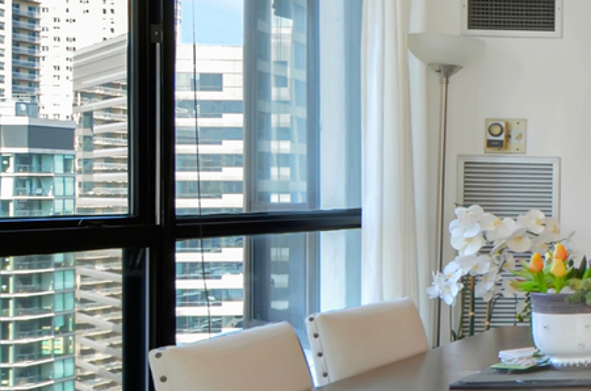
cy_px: 197
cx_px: 1026
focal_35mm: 60
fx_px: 980
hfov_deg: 22.4
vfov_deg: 22.6
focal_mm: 11
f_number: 11
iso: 100
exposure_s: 1/8
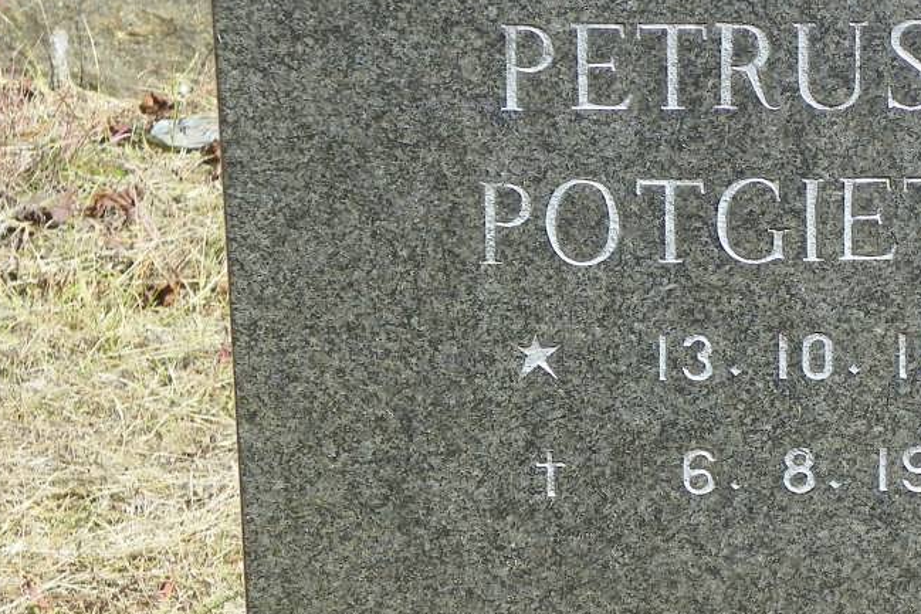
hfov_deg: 10.1
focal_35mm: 202
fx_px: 5169
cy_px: 286
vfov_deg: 6.8
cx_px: 815
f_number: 4
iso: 64
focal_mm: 18.8
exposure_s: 1/250
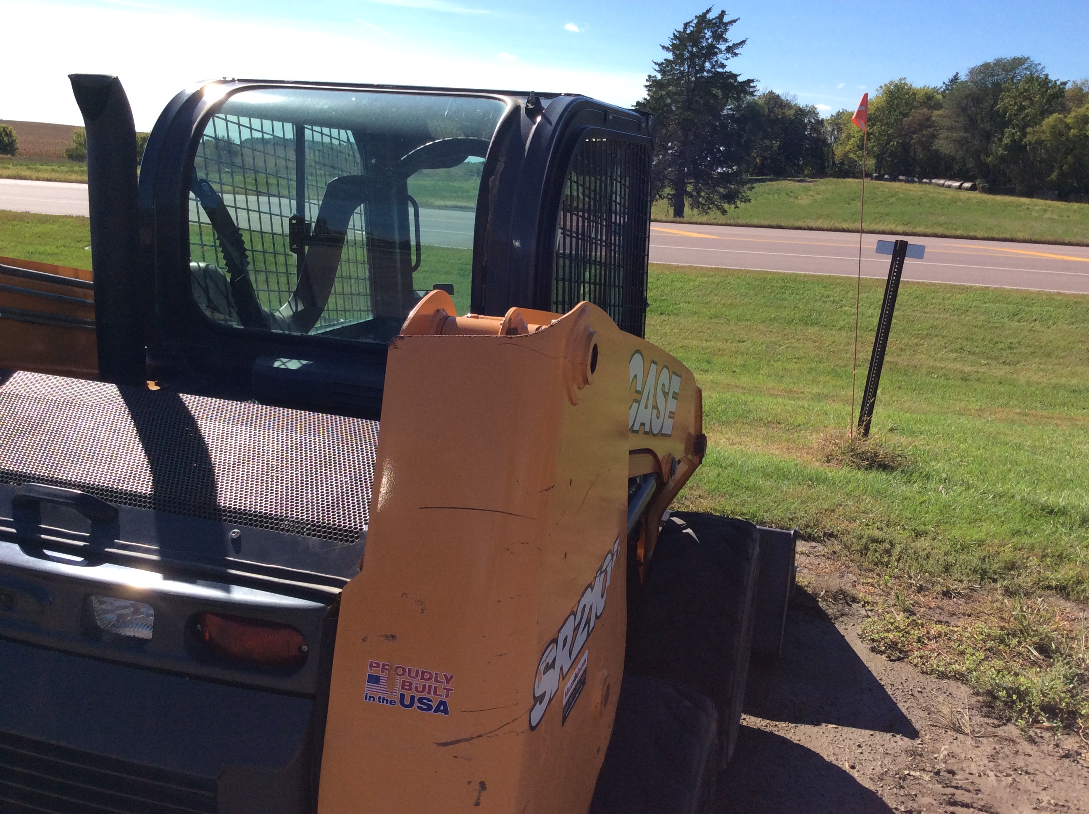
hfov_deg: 56.9
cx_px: 544
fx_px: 1005
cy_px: 407
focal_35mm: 32
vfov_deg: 44.1
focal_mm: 3.3
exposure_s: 1/1506
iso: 32
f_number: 2.4
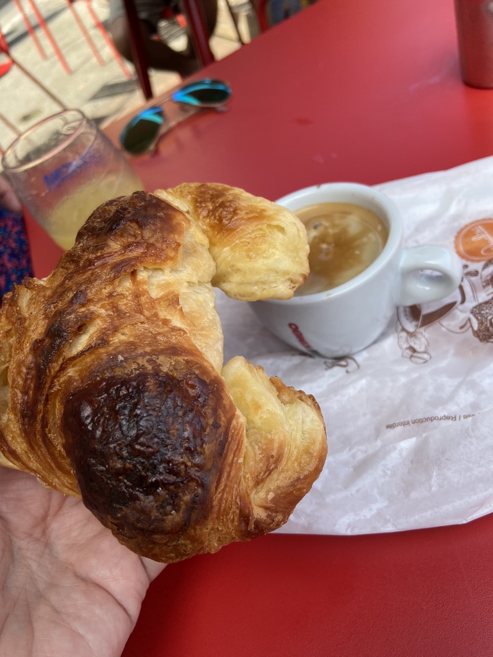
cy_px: 328
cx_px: 246
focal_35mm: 26
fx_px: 494
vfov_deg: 67.3
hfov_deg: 53.1
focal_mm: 4.25
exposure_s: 1/597
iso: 32
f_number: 1.8
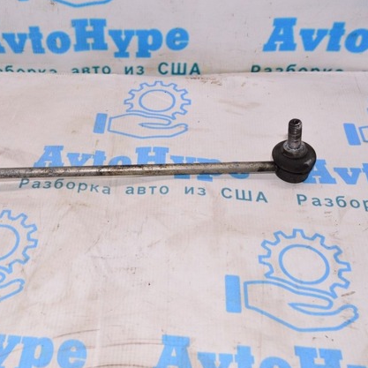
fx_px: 517
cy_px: 187
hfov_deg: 38.3
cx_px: 100
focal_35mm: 43
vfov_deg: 39.2
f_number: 8
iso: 1600
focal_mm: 22
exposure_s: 1/200
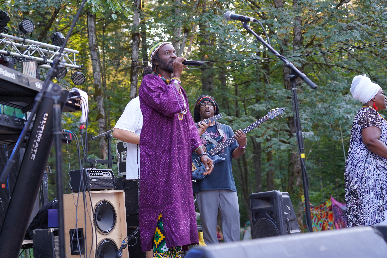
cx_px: 185
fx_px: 666
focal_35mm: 62
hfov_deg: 32.4
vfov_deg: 21.9
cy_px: 127
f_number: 4
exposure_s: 1/160
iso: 500
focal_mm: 59
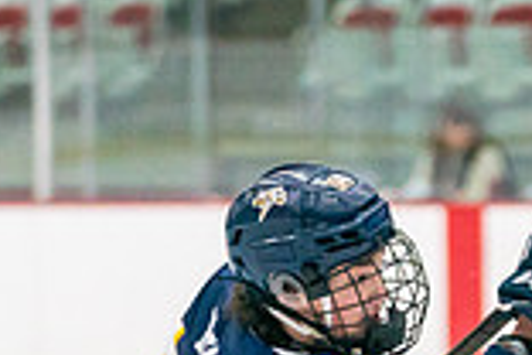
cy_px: 678
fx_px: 7935
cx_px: 569
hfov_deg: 3.8
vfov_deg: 2.6
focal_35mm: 537
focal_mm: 115
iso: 3200
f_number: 2.8
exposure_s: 1/1250
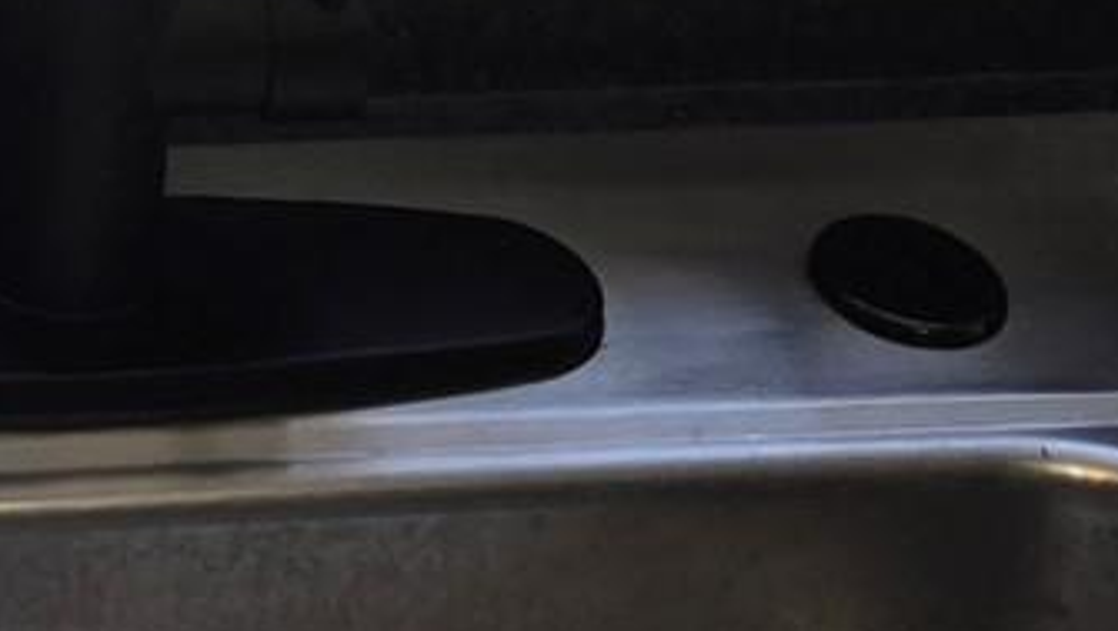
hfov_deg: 13.6
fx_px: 4539
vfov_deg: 6.5
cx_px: -247
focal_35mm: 153
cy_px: -1860
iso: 25
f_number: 1.8
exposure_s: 1/144
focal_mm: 5.4
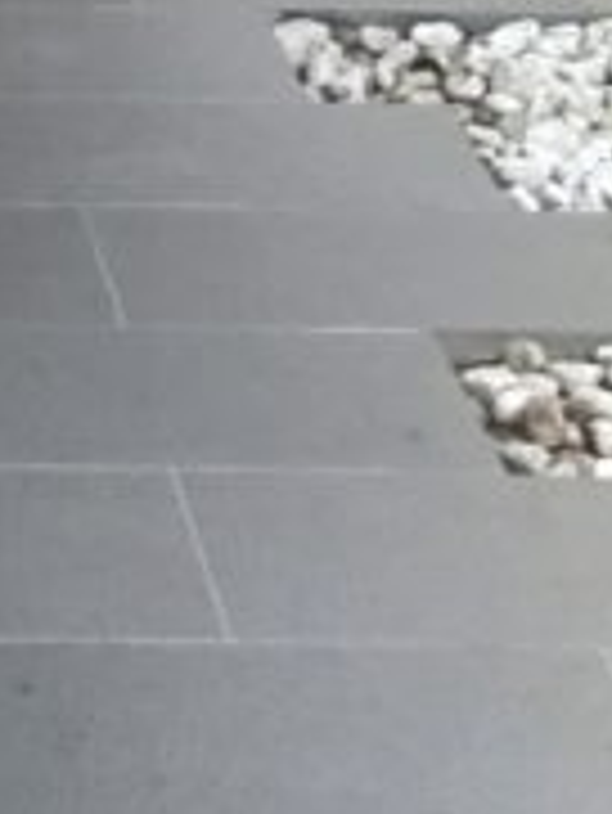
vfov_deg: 10.6
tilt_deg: -2.9
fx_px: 3861
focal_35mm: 164
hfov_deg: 8.7
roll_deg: -0.5
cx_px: -446
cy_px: -1048
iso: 160
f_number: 2.2
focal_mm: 4.15
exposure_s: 1/30
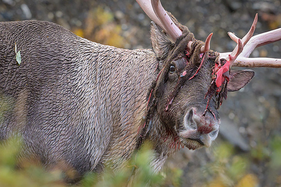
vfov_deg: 1.2
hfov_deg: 1.8
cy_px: 19
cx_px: 194
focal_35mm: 1165
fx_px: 9090
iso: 1000
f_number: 5
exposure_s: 1/1000
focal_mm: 400
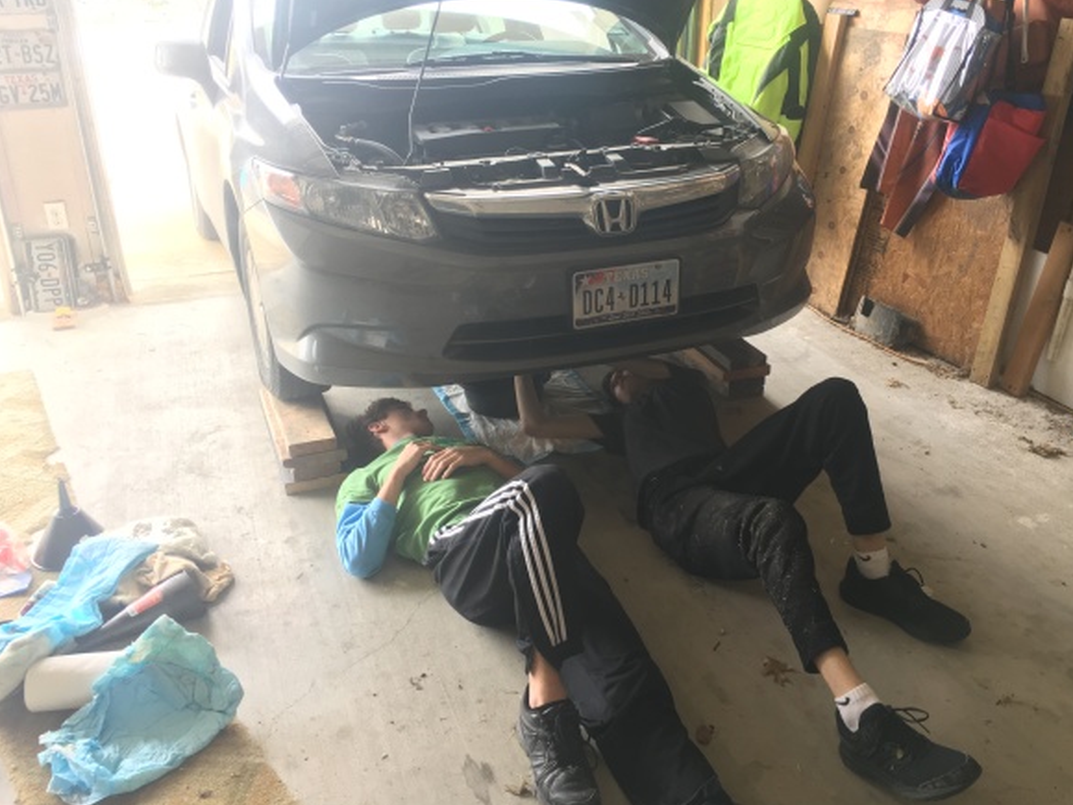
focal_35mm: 32
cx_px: 559
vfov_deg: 44.1
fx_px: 992
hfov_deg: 56.8
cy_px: 372
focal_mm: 4.15
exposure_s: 1/30
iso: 32
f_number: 2.2
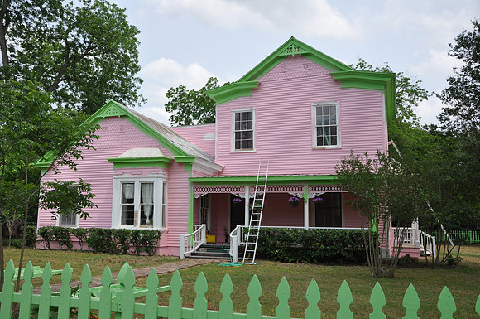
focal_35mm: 33
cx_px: 240
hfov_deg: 57.3
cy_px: 160
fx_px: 439
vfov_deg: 39.9
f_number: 7.1
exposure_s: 1/200
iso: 200
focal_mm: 22
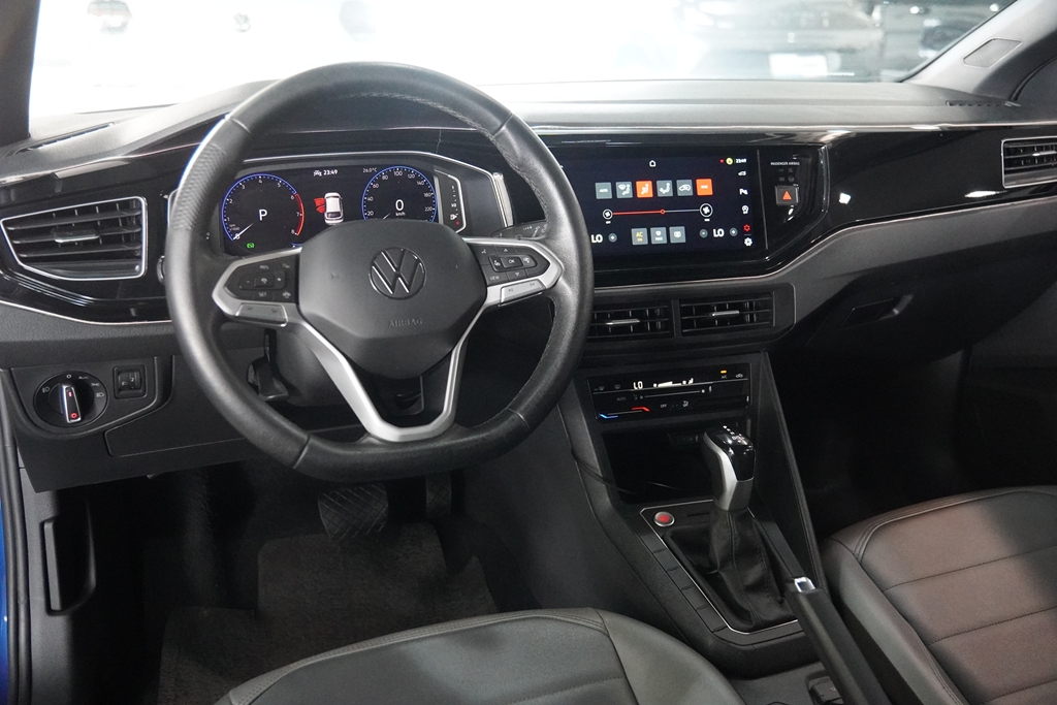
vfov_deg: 38.4
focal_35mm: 34
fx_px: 1013
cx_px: 528
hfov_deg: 55.1
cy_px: 352
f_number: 2.8
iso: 6400
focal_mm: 23
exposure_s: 1/160
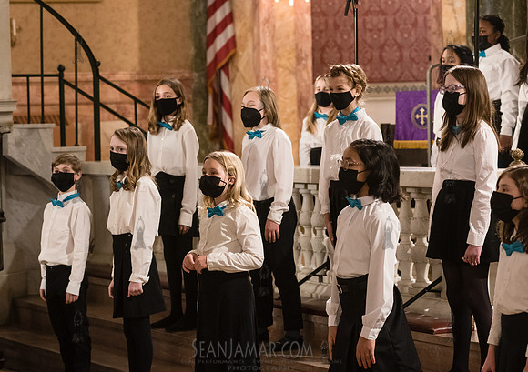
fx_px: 1834
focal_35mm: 123
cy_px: 195
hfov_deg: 16.4
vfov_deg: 11.6
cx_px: 214
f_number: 5
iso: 4000
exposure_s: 1/125
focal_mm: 105
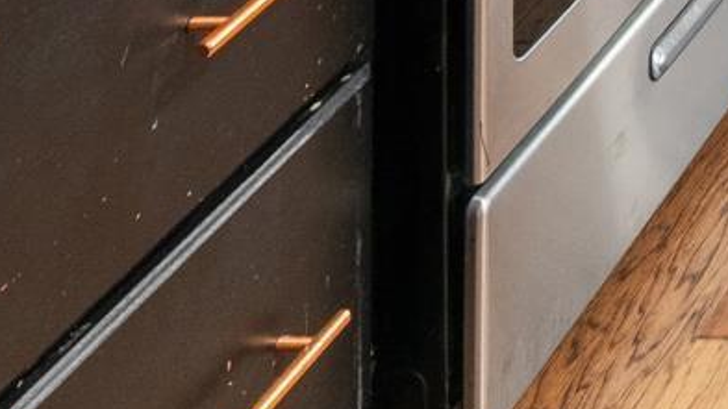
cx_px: 1554
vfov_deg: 8.3
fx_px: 1930
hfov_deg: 15.7
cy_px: -1106
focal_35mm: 100
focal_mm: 10
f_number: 9
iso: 200
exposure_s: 1.6
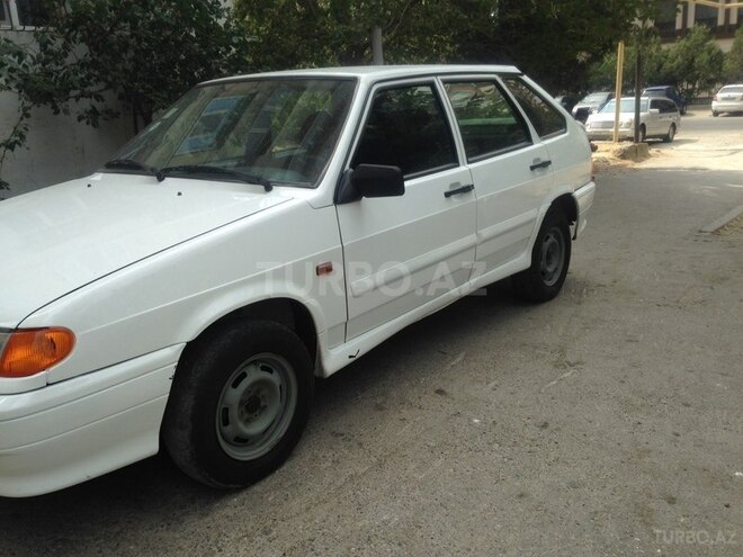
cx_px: 372
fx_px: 708
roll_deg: +2.8
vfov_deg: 42.9
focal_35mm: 33
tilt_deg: -14.4
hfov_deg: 55.4
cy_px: 278
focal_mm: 4.12
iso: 50
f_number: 2.4
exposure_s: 1/968
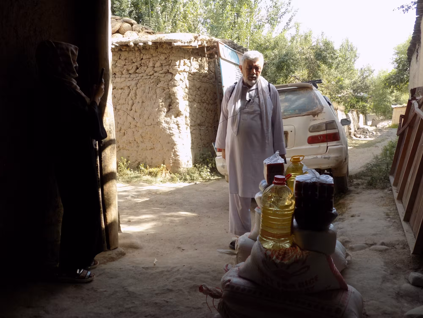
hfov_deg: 60.0
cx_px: 212
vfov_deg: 46.8
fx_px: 367
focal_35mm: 30
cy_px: 159
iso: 80
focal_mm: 5.3
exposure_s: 1/125
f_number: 3.3
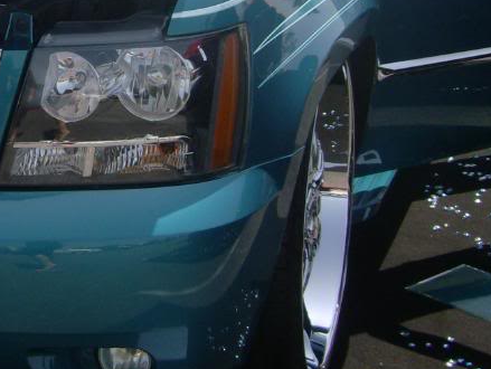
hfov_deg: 22.4
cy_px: 6
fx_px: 1192
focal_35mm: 84
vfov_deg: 17.2
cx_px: 0
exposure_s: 1/494
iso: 100
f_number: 4.7
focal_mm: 6
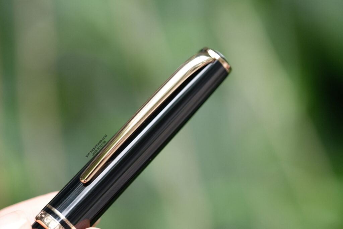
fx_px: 1143
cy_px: 114
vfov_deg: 11.4
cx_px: 172
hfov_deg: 17.1
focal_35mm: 120
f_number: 4
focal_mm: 80
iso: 320
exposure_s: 1/125
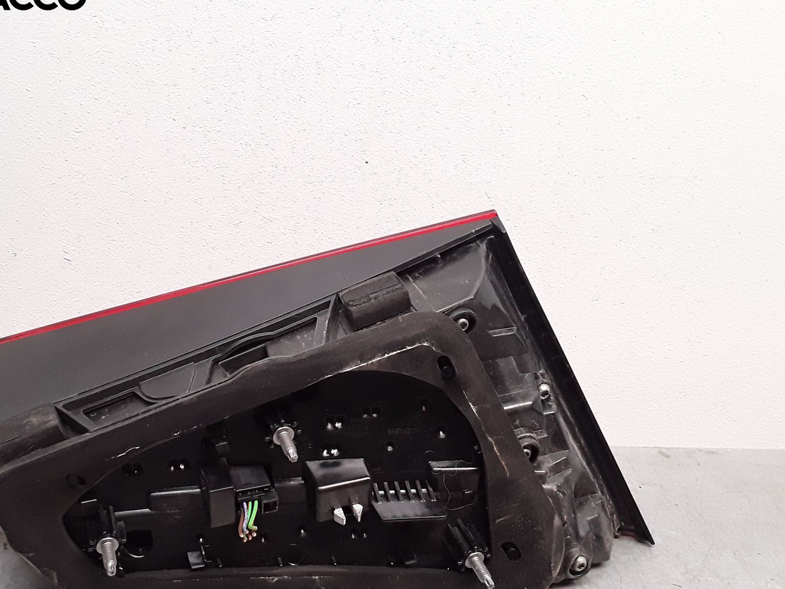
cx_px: 300
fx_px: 862
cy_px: 379
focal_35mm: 38
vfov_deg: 37.4
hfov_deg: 48.6
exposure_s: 1/100
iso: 100
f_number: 1.9
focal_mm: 2.91
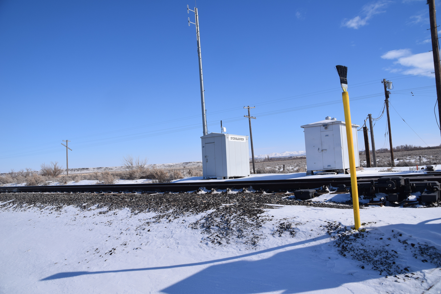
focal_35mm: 27
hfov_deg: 67.4
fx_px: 331
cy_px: 147
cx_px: 220
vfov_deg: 47.9
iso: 200
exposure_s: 1/800
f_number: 10
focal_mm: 18
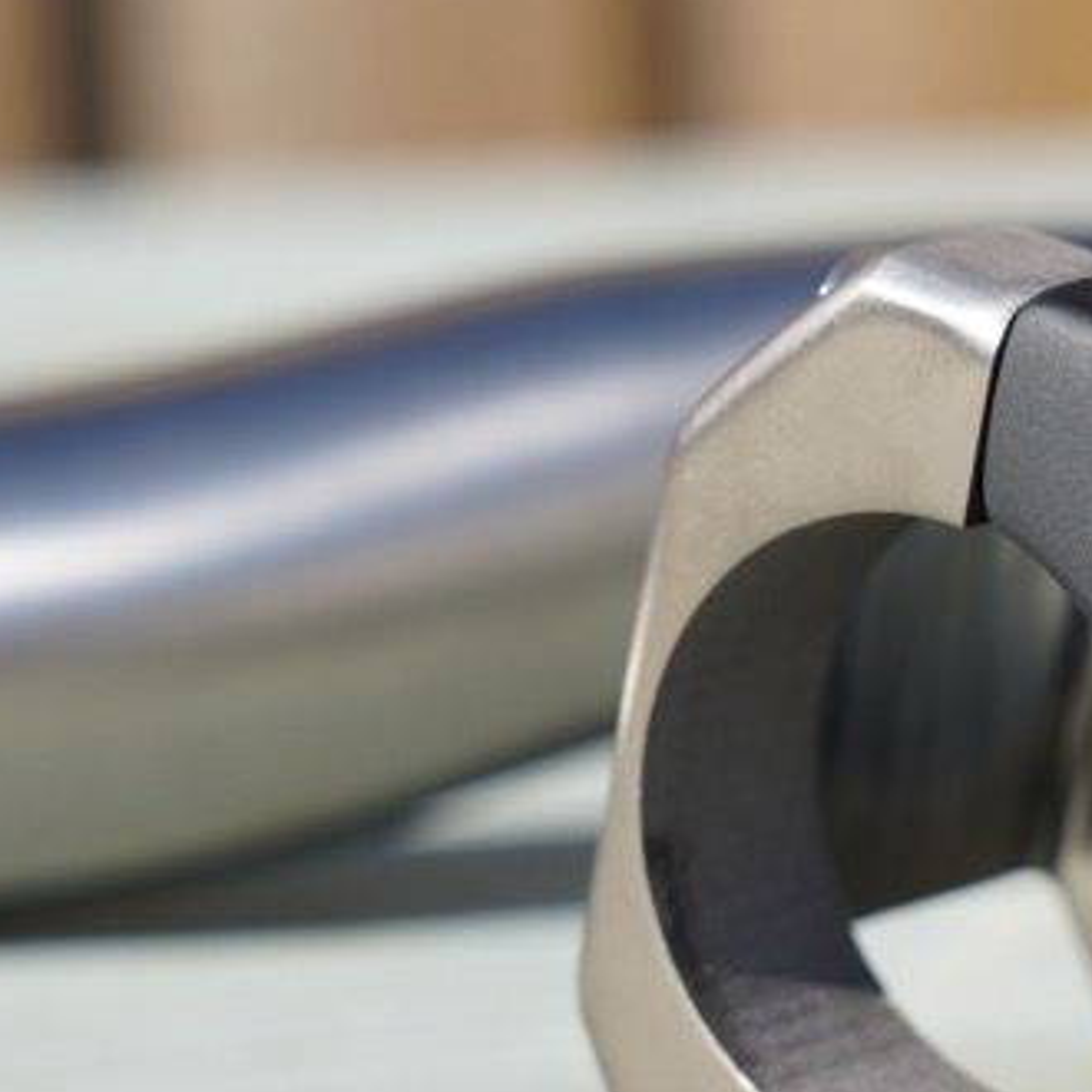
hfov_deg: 7.5
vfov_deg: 7.6
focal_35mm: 231
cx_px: 1390
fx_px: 8244
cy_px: 705
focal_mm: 70
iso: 100
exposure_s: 1/250
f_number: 6.7
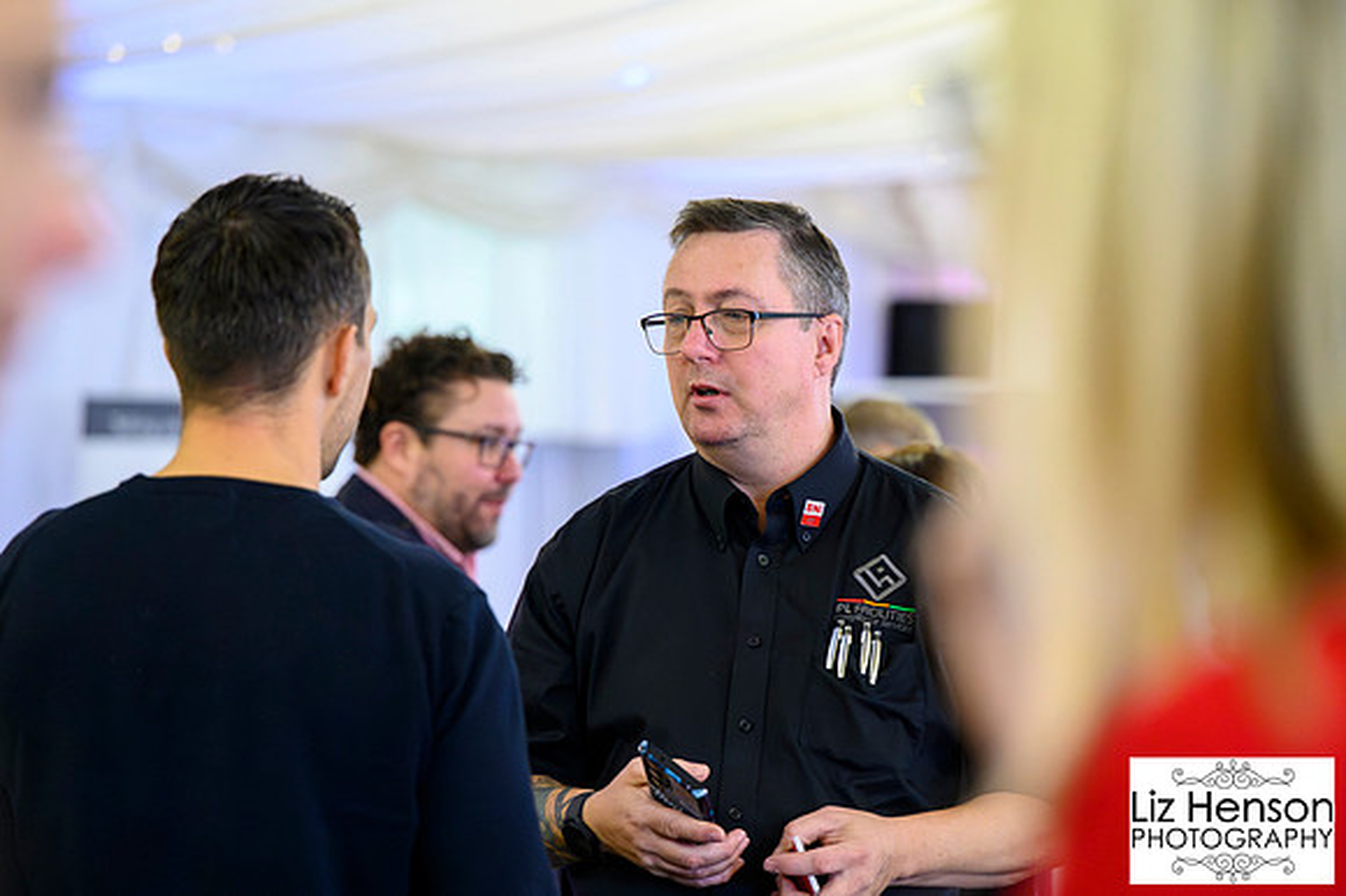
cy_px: 448
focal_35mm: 112
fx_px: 4181
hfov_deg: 18.3
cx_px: 673
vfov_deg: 12.2
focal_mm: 110
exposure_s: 1/200
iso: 12800
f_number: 2.8
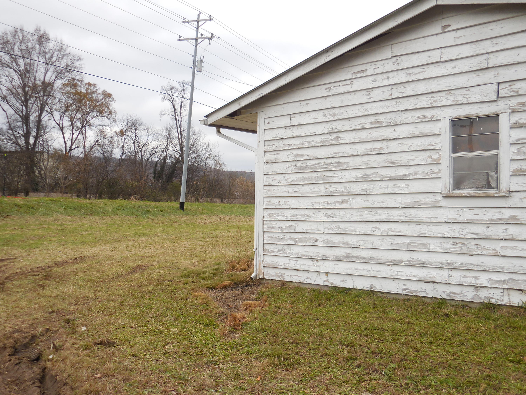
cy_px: 198
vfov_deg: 42.9
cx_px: 263
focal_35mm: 33
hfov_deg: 55.4
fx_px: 501
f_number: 3.7
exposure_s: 1/160
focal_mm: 5.9
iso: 125
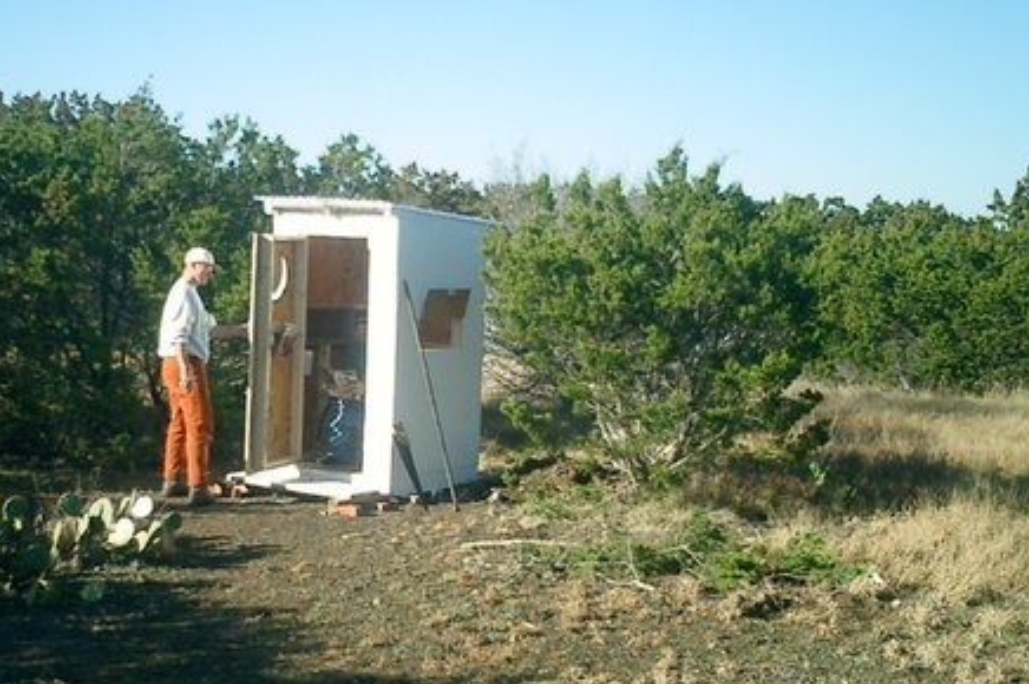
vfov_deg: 24.5
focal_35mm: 55
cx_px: 411
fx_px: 1571
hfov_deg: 36.1
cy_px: 448
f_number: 3.2
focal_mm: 7.5
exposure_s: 1/800
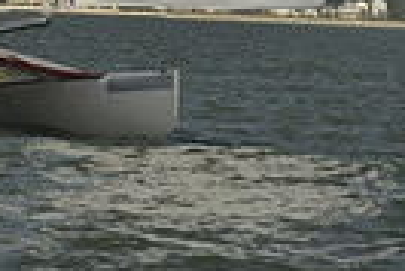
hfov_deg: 3.4
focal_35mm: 611
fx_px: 6881
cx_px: -23
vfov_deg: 2.2
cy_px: -569
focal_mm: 140
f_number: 5.6
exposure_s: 1/1250
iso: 200
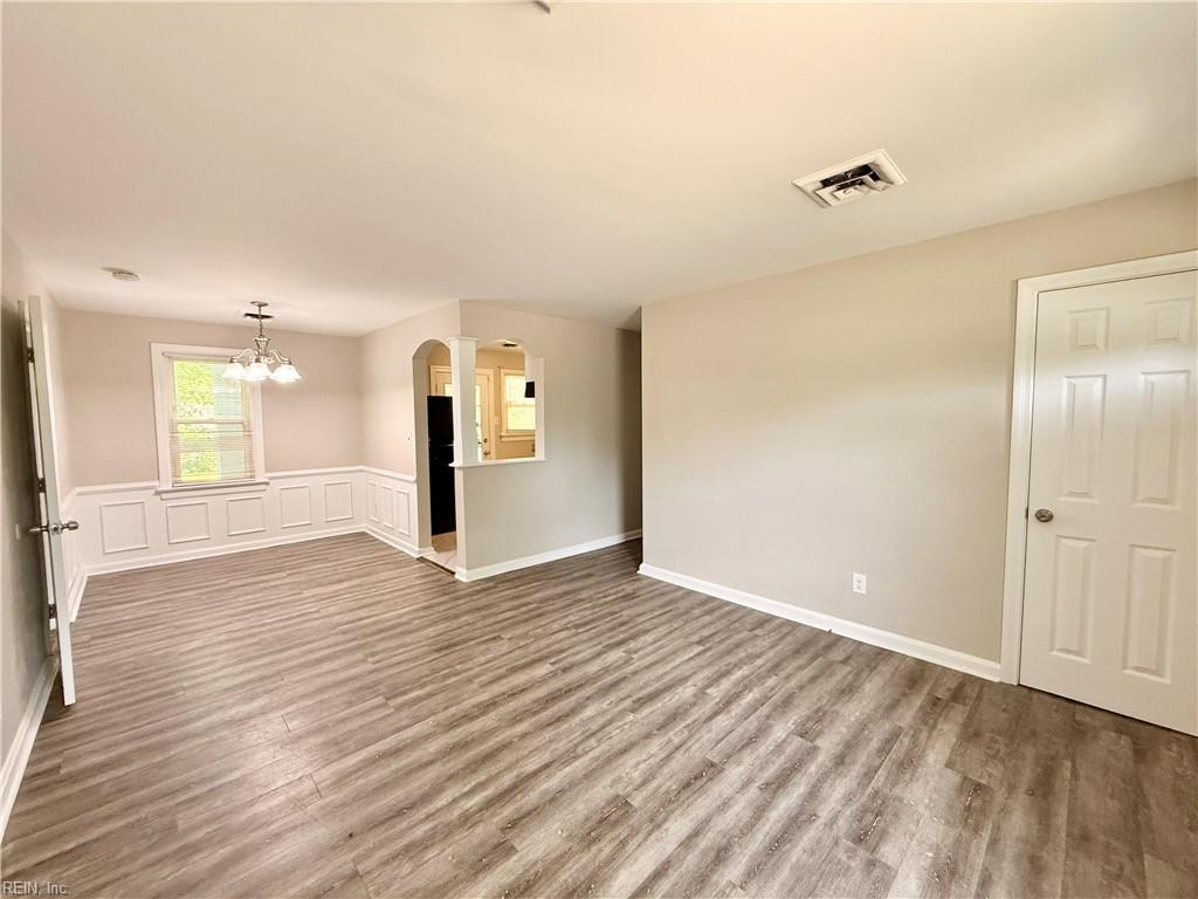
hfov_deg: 102.1
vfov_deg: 85.7
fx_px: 485
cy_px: 450
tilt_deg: -3.8
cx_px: 599
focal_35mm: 14
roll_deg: +0.5
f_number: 2.2
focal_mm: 2.22
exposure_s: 1/120
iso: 320
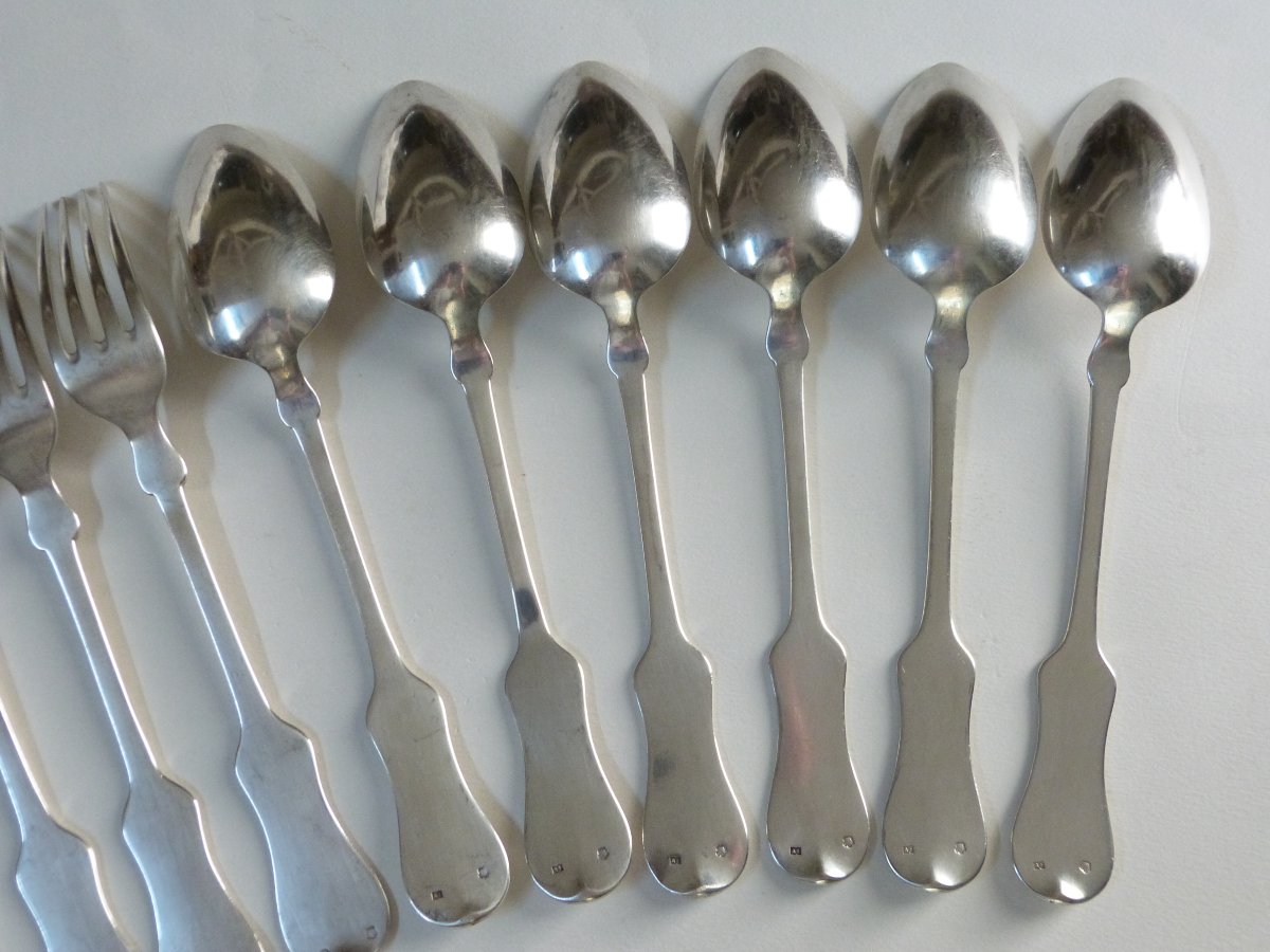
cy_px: 476
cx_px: 635
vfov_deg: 38.7
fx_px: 1357
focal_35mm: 37
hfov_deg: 50.1
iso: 400
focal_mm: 6.5
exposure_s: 1/30
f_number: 3.1
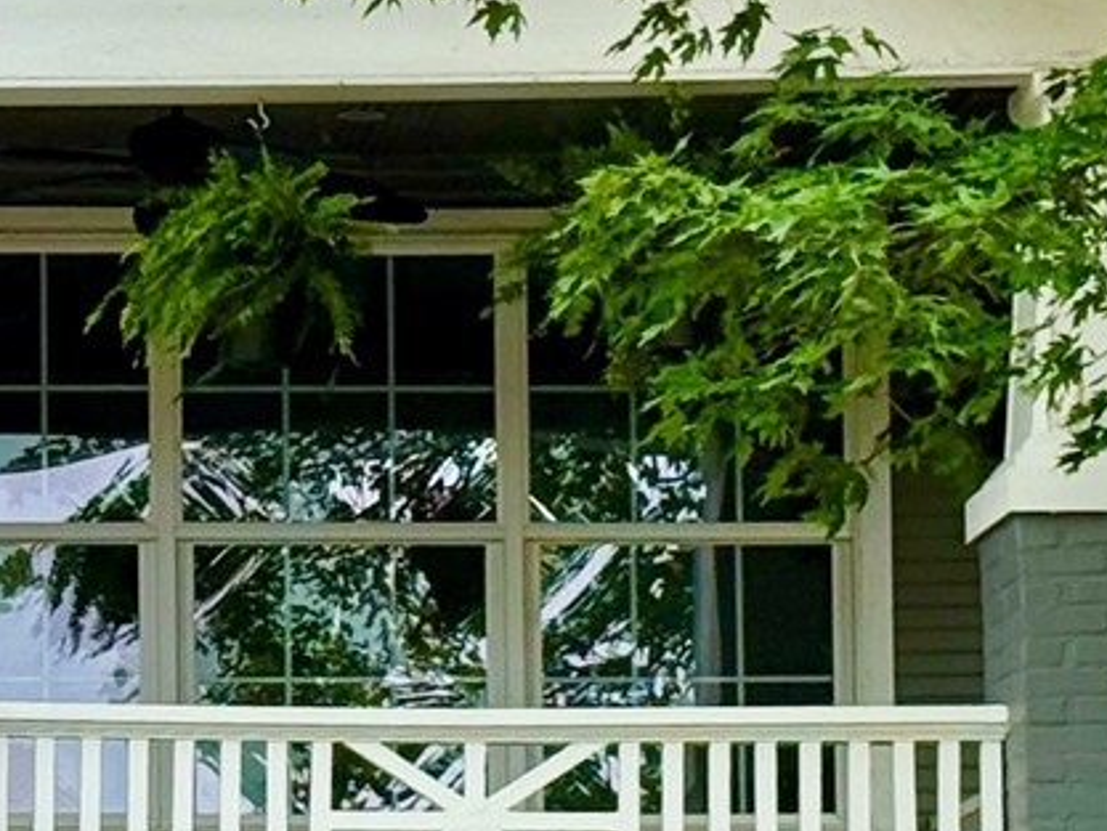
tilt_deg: +5.1
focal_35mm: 221
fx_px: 7069
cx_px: -5
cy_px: 793
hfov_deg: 8.9
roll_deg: -1.2
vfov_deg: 6.7
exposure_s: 1/2415
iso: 80
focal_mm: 6.76
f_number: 1.78
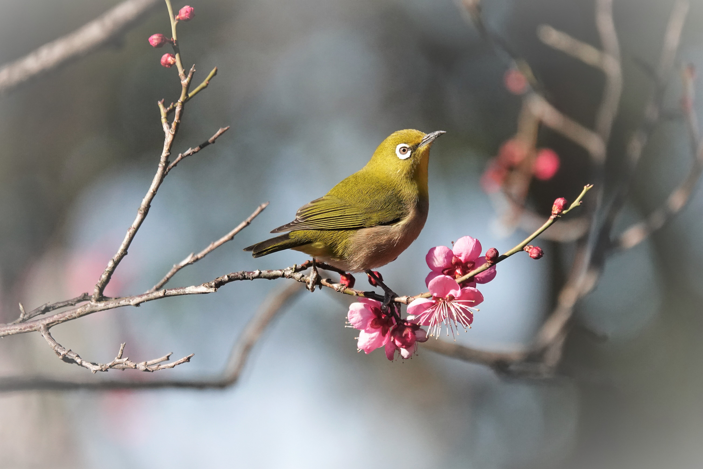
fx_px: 11696
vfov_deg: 2.3
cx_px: 352
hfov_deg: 3.4
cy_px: 234
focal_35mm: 599
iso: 1000
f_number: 4
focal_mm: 219.82
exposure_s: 1/4000
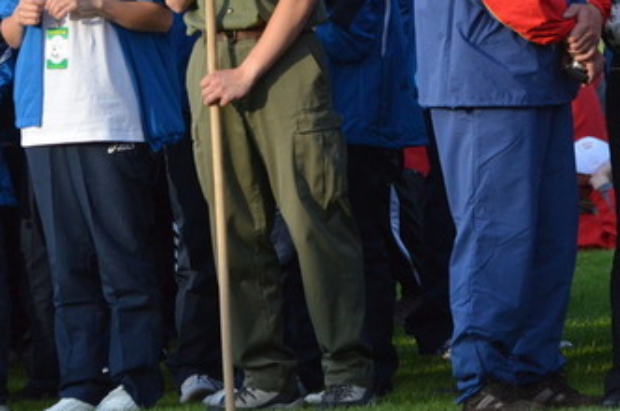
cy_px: 37
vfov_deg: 2.1
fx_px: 11035
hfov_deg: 3.2
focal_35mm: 642
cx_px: 162
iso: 1600
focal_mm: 200
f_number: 5
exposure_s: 1/4000
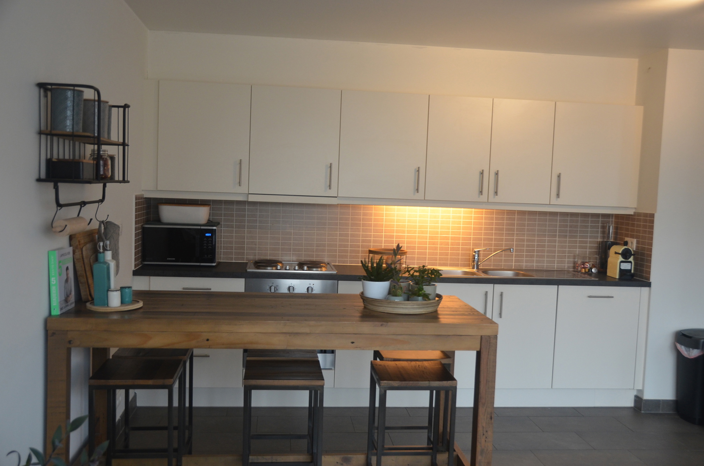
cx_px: 352
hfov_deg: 53.2
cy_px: 233
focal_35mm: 36
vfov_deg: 36.7
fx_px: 703
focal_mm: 24
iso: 560
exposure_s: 1/60
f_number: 4
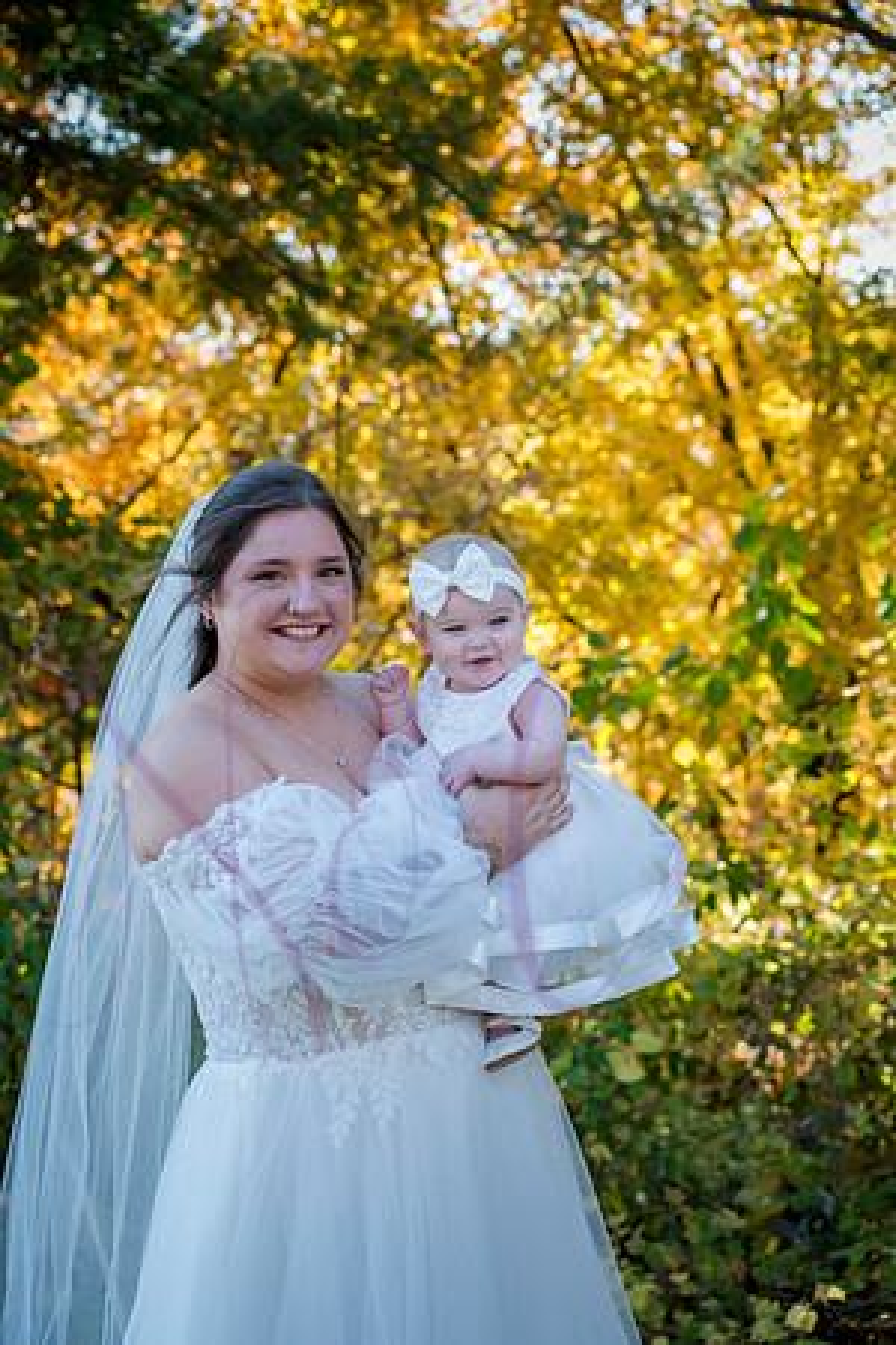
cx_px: 448
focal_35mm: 80
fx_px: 2986
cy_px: 672
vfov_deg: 25.4
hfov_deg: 17.1
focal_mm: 80
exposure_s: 1/320
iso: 800
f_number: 6.3
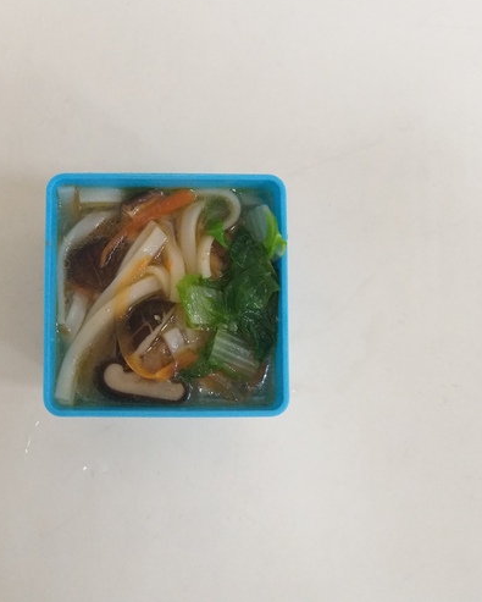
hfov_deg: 40.7
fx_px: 641
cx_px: 159
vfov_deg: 50.2
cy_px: 283
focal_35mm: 36
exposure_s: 1/60
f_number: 1.7
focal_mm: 3.93
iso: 200
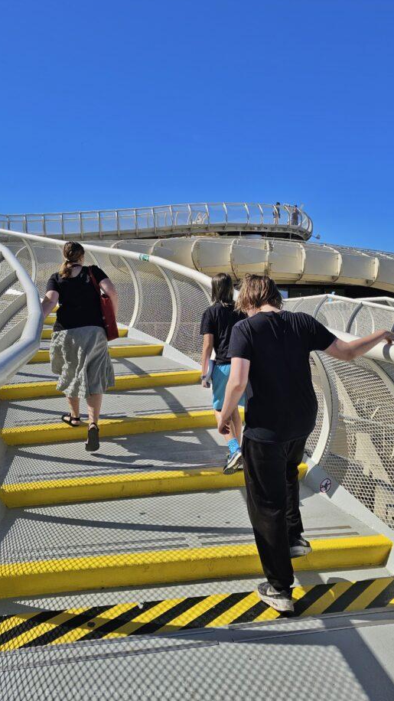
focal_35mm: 28
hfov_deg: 41.5
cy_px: 311
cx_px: 191
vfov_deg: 67.7
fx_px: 520
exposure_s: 1/799
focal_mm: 6.3
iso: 10
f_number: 1.7
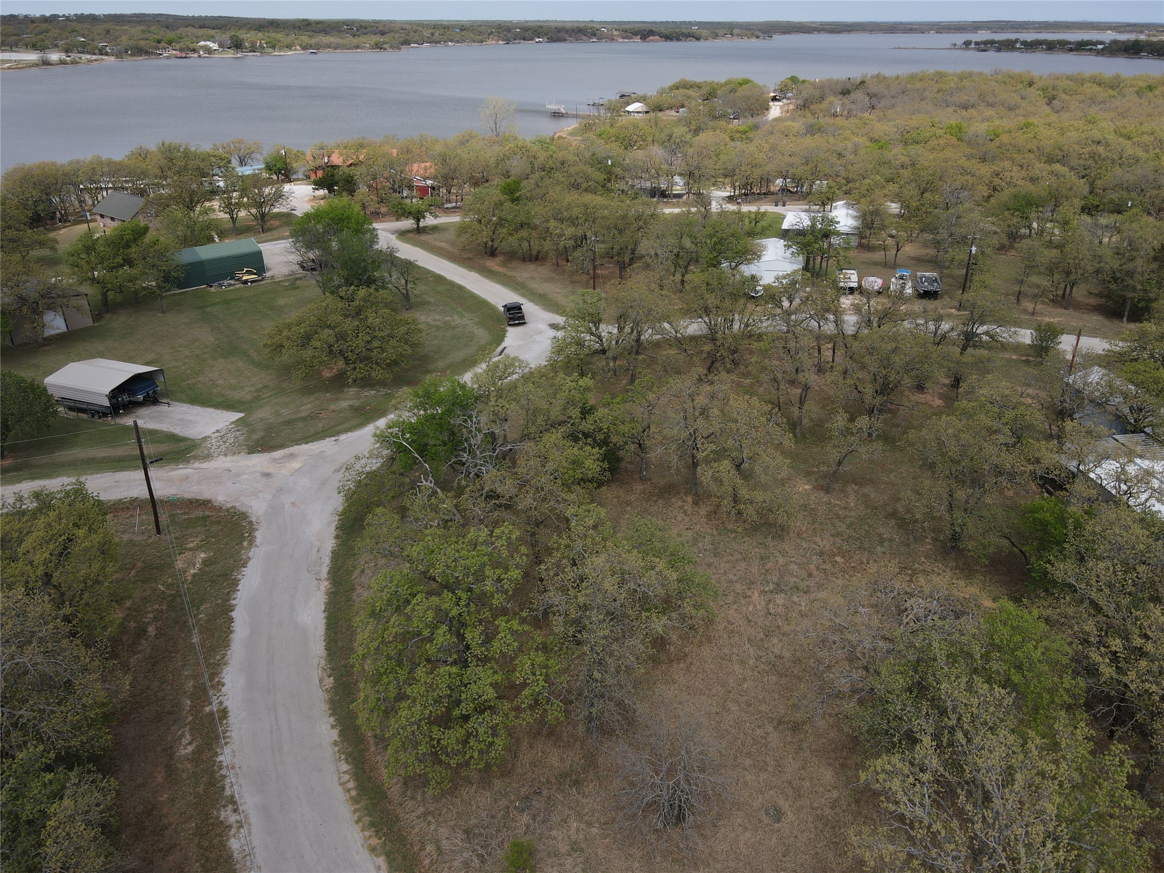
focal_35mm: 24
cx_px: 582
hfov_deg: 71.6
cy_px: 436
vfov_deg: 56.8
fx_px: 807
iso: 100
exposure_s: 1/1000
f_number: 2.8
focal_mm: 4.5
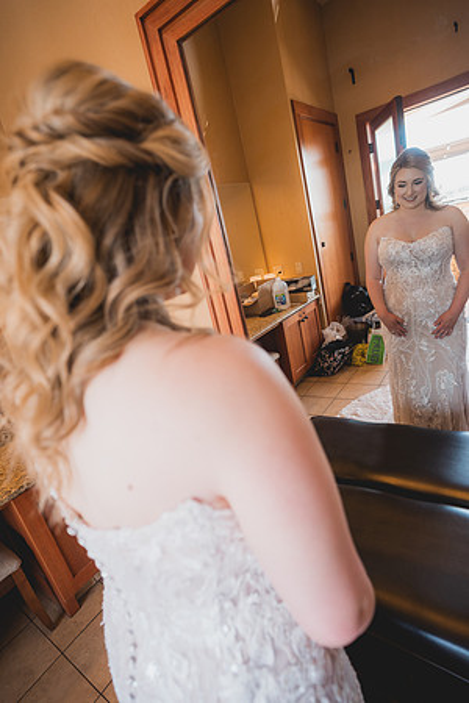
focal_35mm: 18
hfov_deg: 67.4
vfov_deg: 90.0
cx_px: 234
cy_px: 352
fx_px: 352
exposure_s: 1/320
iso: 1250
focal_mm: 18
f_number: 2.8
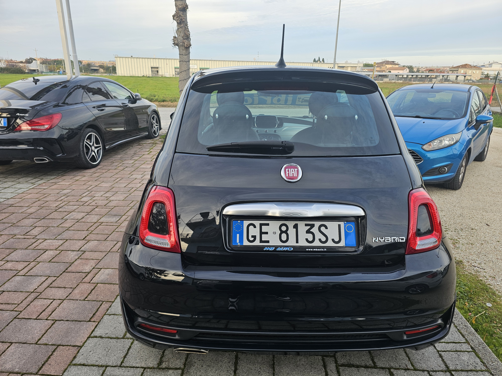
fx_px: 334
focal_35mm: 23
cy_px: 188
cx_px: 251
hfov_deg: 73.9
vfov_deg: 58.9
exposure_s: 1/180
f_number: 1.7
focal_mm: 6.3
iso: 25
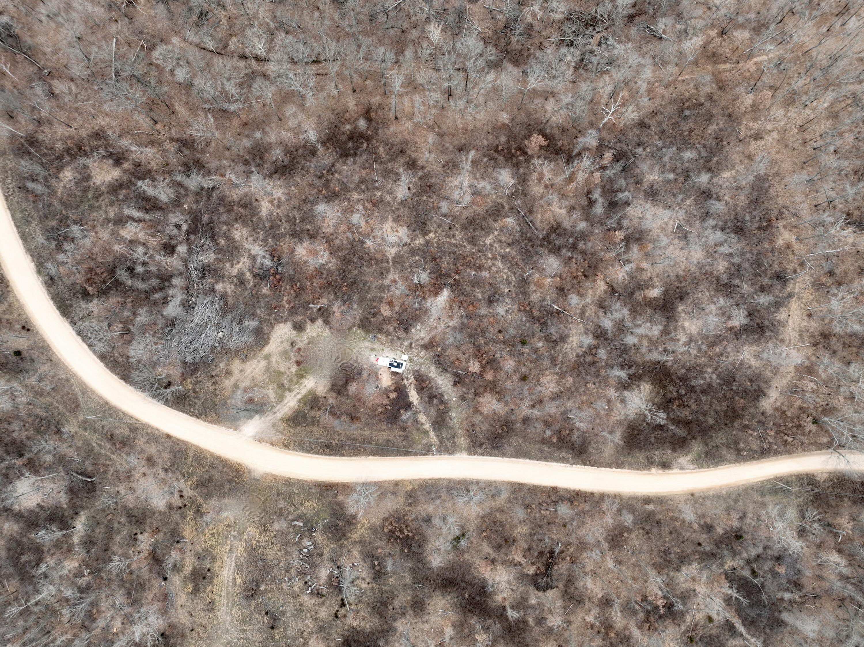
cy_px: 324
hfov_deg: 71.6
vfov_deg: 56.8
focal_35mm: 24
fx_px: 599
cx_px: 432
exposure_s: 1/50
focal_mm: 12.29
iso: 100
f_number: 2.8
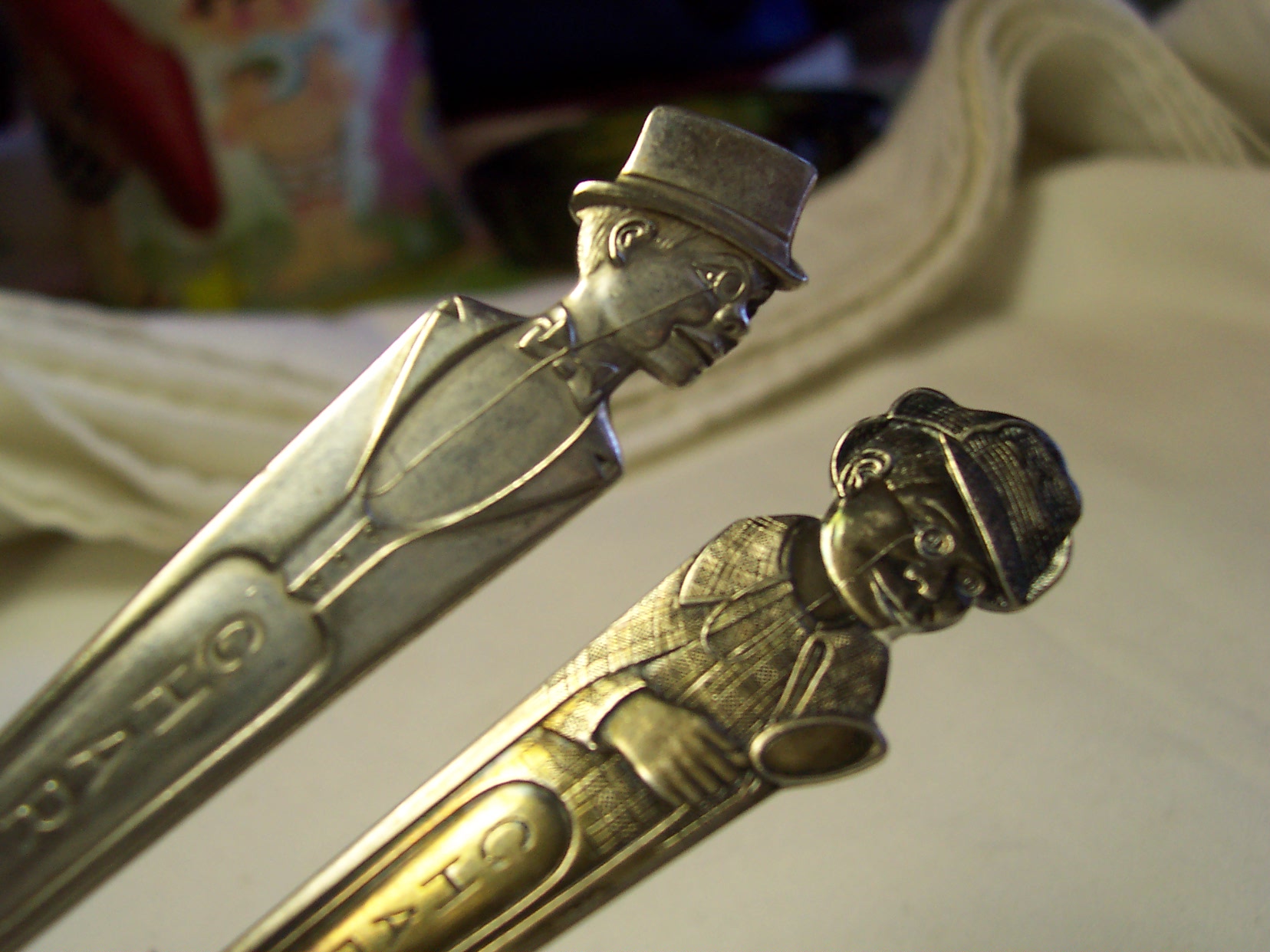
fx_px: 1357
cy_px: 476
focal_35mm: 37
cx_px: 635
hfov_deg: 50.1
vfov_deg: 38.7
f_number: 2.8
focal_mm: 5.6
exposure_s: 1/90
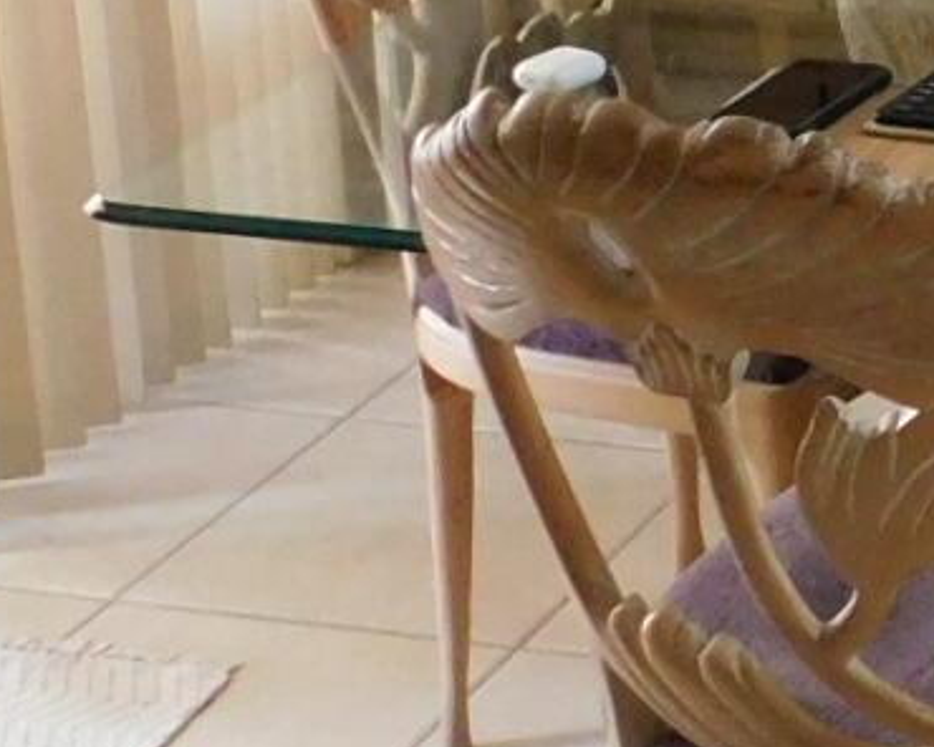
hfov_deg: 12.7
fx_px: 3815
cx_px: 1664
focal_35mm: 138
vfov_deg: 10.9
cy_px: -197
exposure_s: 1/30
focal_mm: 4
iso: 400
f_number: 3
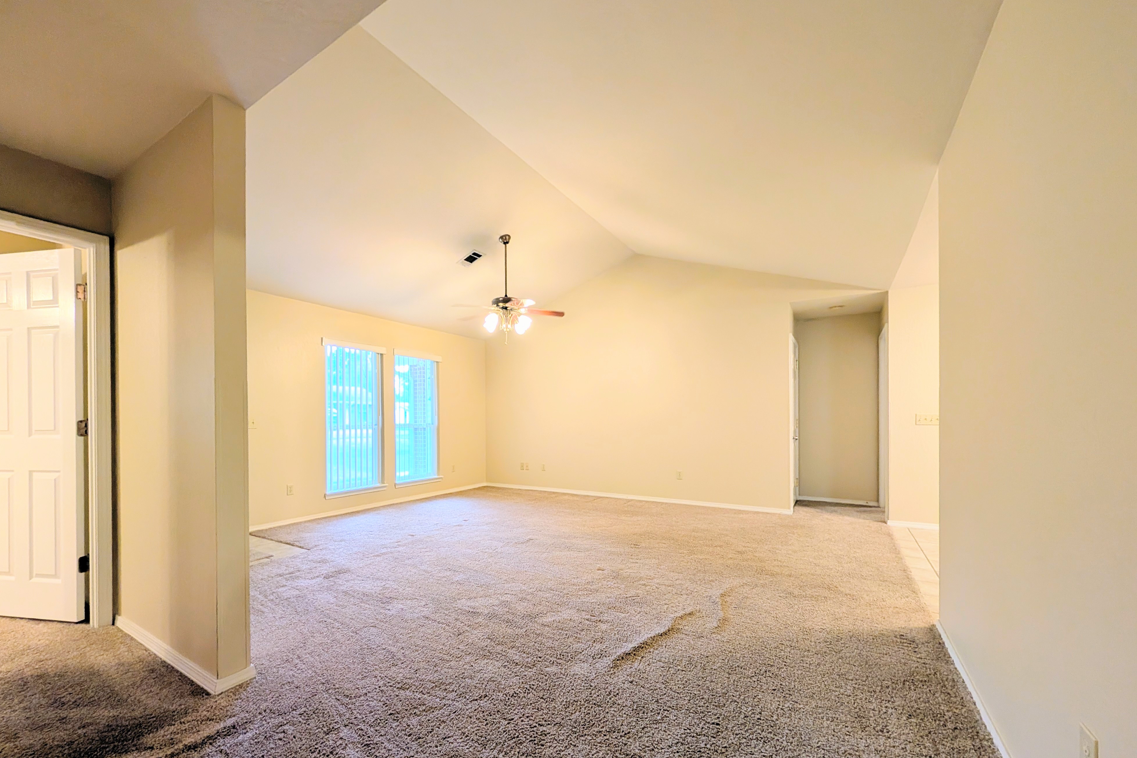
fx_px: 411
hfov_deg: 108.3
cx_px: 555
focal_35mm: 13
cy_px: 421
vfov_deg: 85.1
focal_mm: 2.02
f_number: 1.7
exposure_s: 1/60
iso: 171
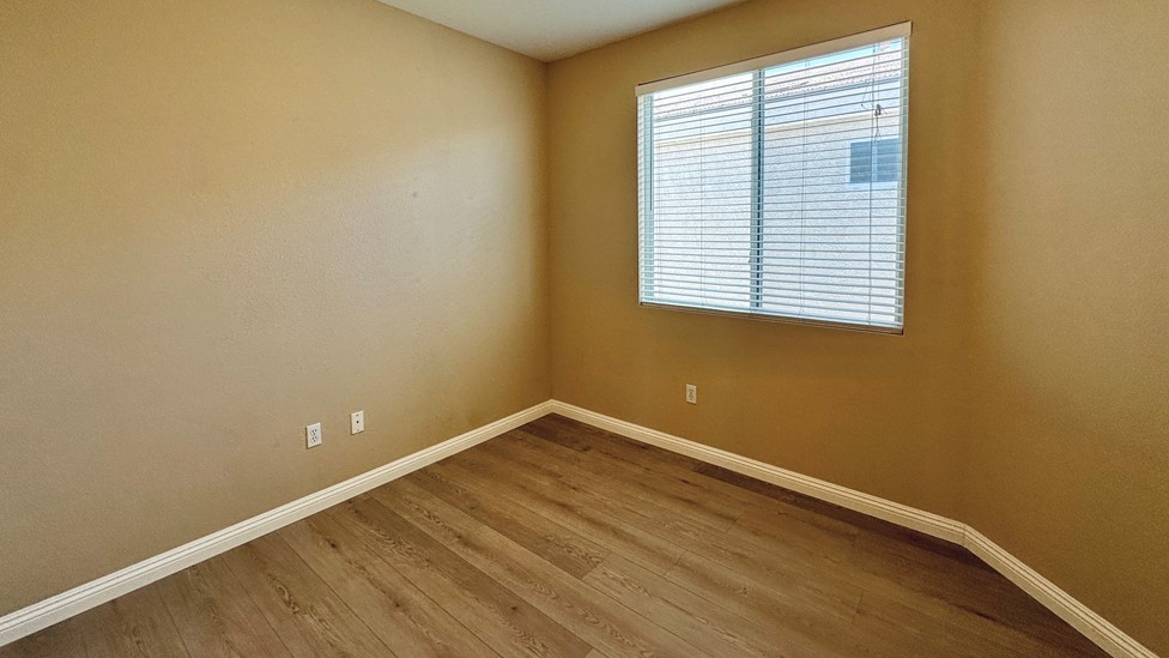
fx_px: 496
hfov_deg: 99.3
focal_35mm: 16
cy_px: 252
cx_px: 565
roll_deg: +1.2
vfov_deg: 66.2
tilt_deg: -2.2
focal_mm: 2.22
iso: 64
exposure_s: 1/120
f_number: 2.2
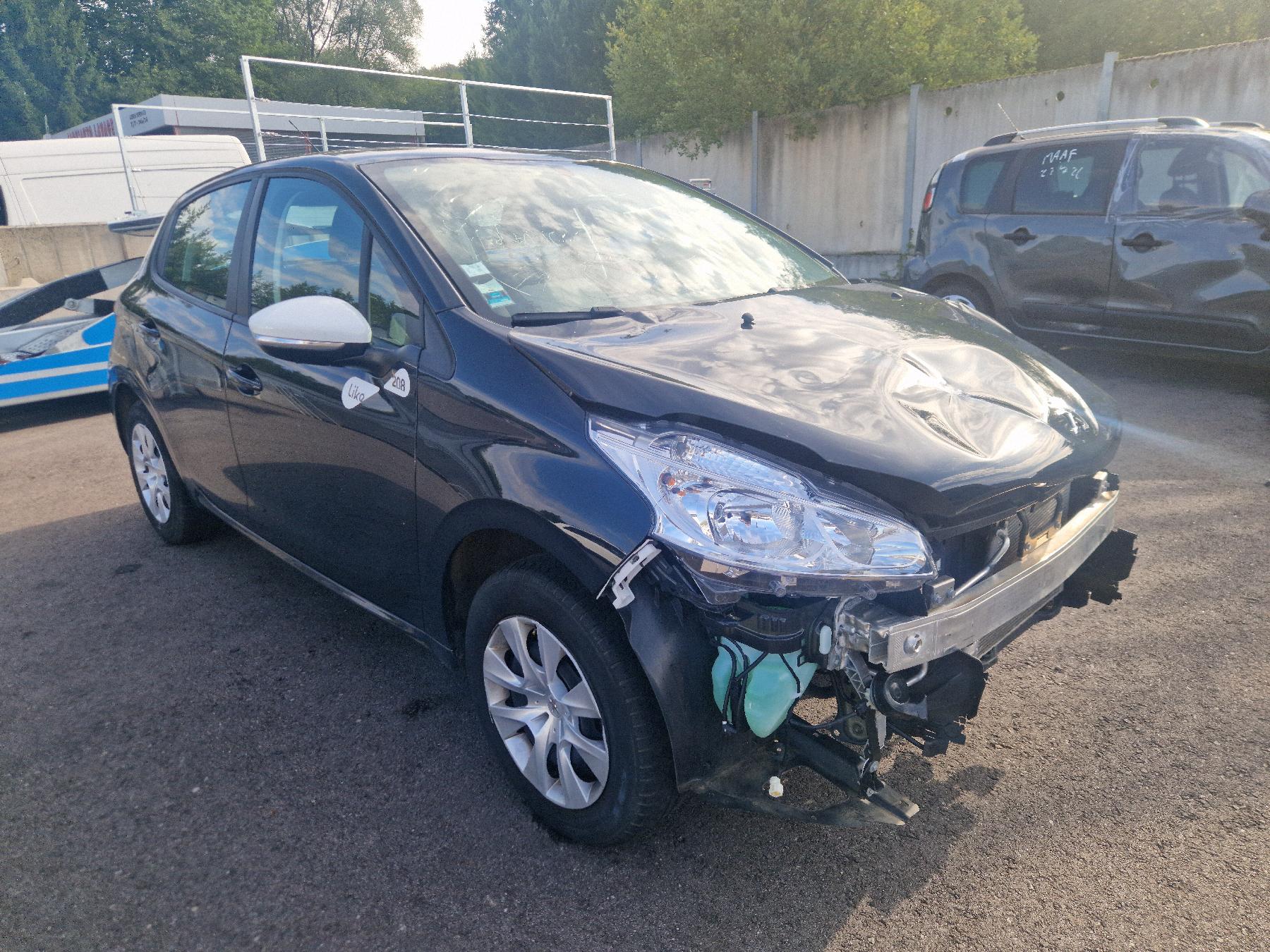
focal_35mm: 23
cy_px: 476
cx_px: 635
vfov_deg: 58.9
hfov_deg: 73.9
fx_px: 844
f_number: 1.8
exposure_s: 1/526
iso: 50
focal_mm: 5.4
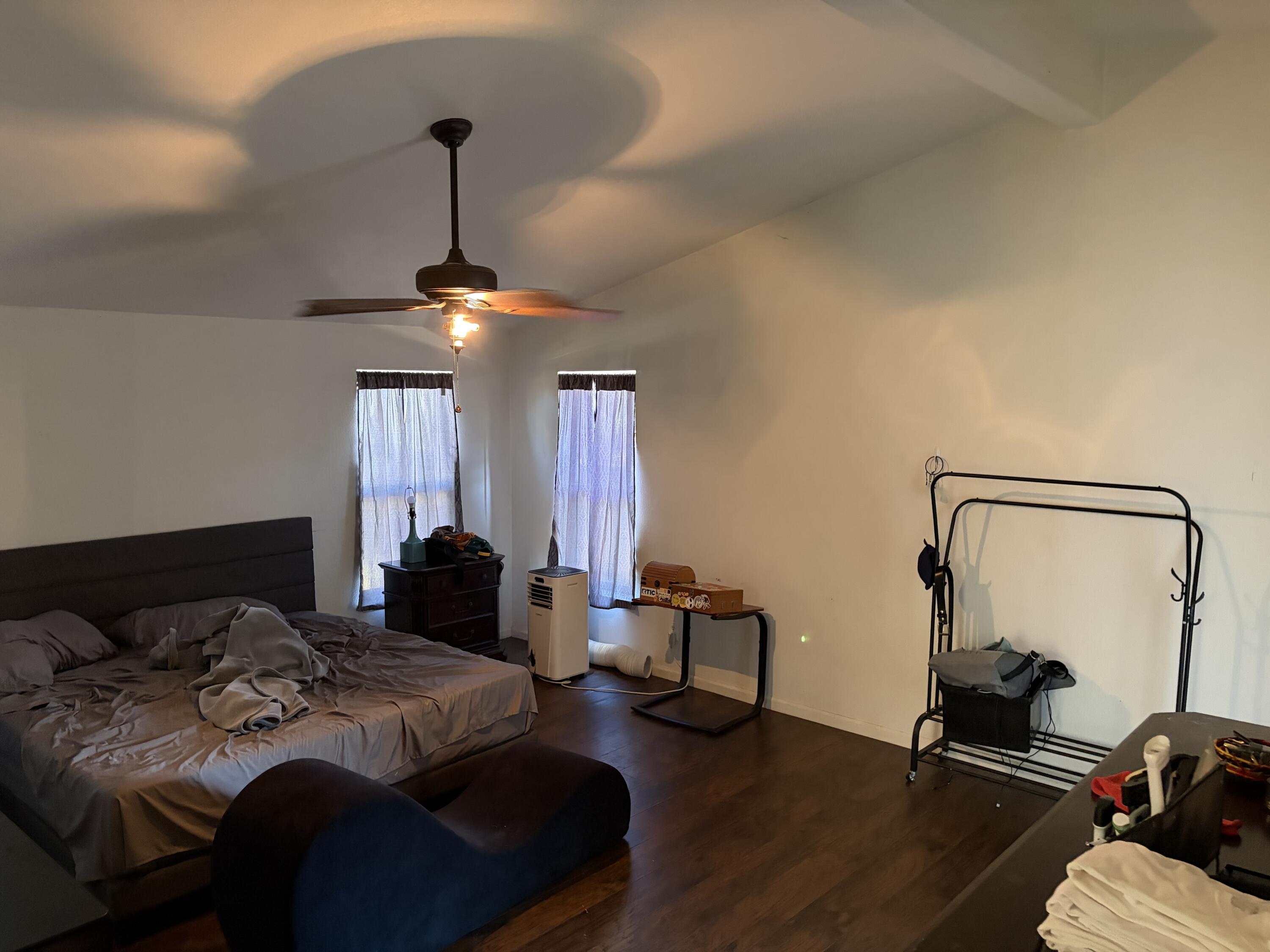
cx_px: 635
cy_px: 476
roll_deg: -0.3
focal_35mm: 26
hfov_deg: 67.3
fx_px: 954
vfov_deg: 53.1
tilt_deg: -4.5
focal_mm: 5.96
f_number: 1.6
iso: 500
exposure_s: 1/30
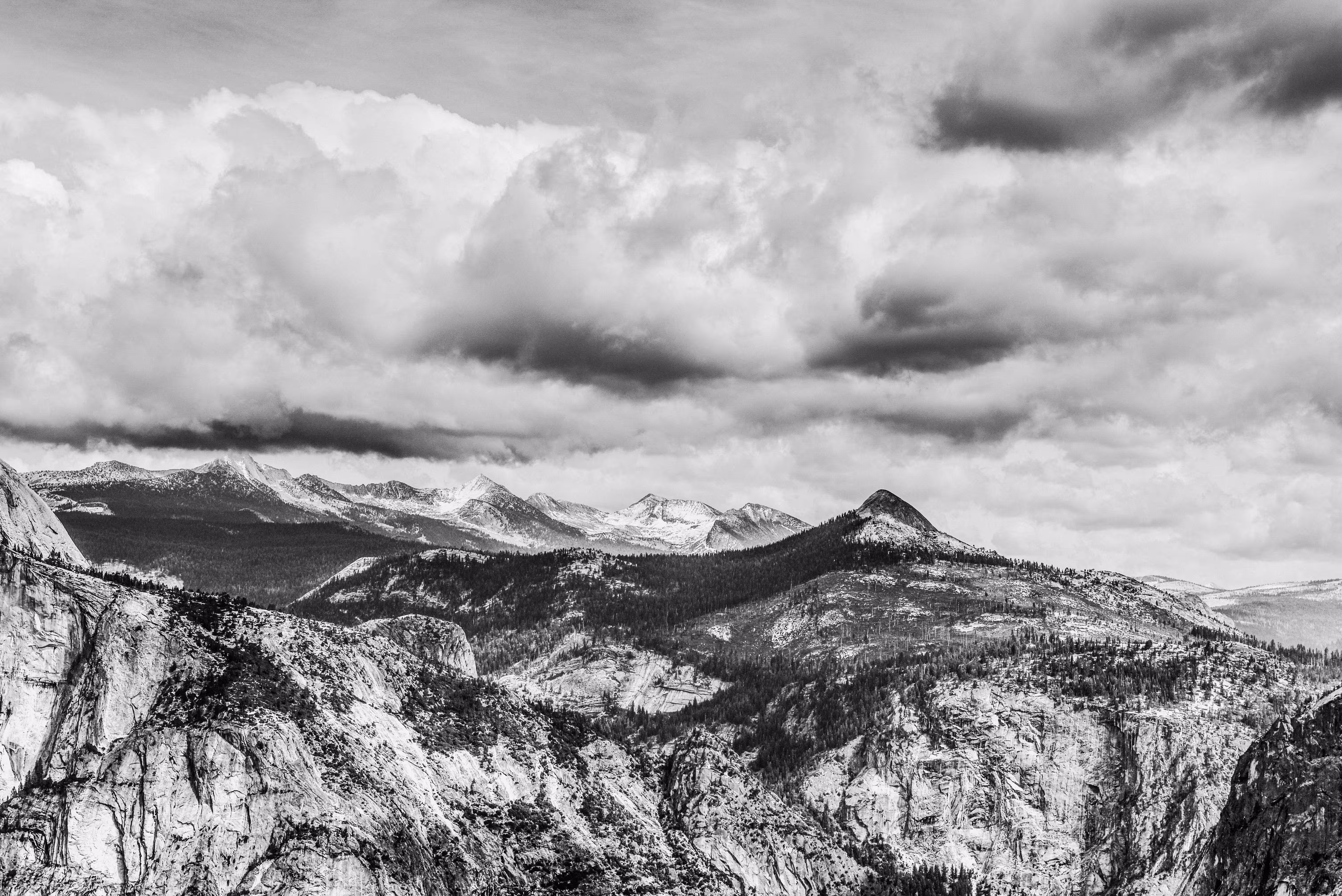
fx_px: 2312
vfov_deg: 21.9
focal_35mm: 62
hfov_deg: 32.4
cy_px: 448
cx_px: 671
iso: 100
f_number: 11
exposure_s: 1/640
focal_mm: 62
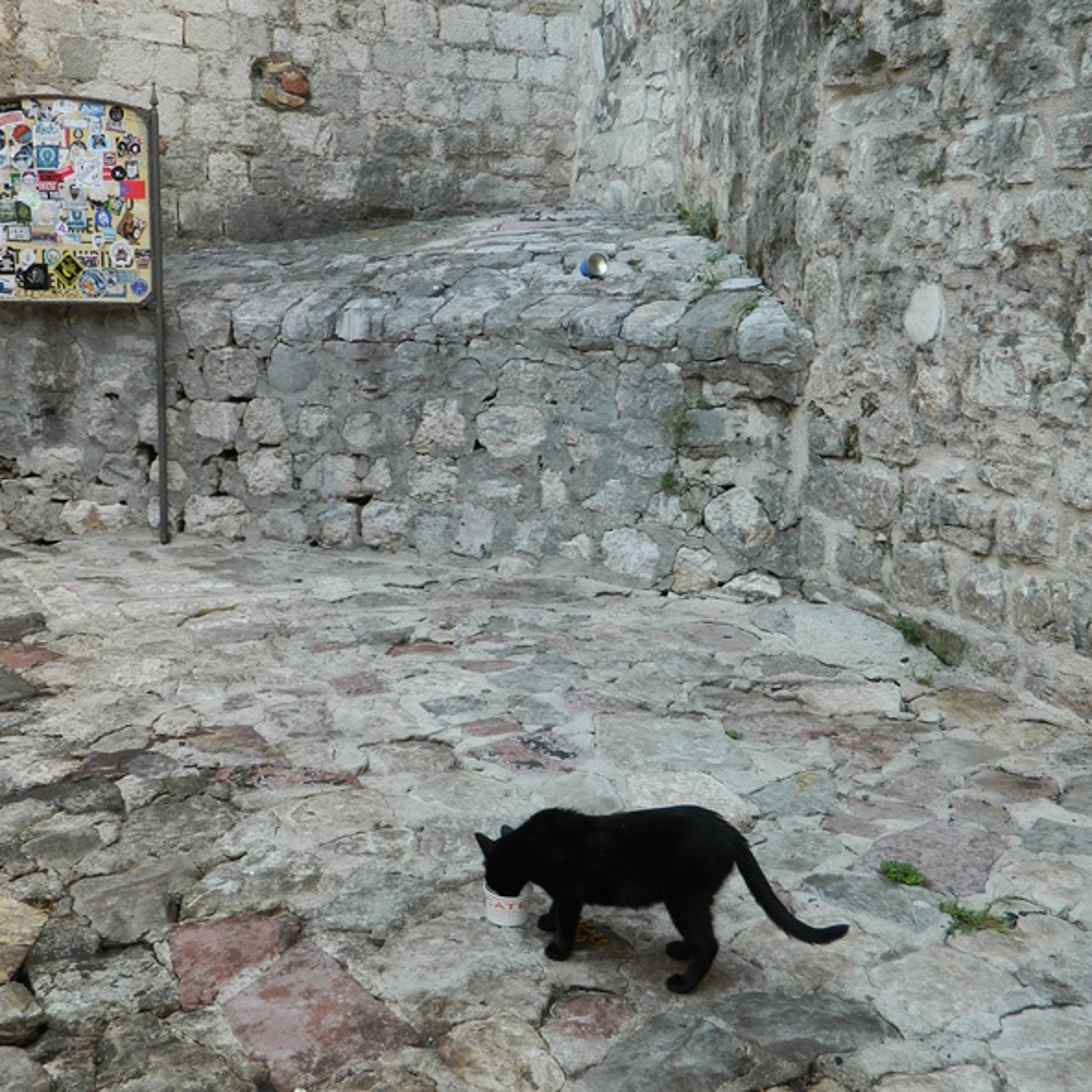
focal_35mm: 37
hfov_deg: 44.9
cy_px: 542
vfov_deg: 44.9
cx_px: 511
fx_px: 1321
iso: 80
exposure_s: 1/100
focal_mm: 5.6
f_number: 3.2
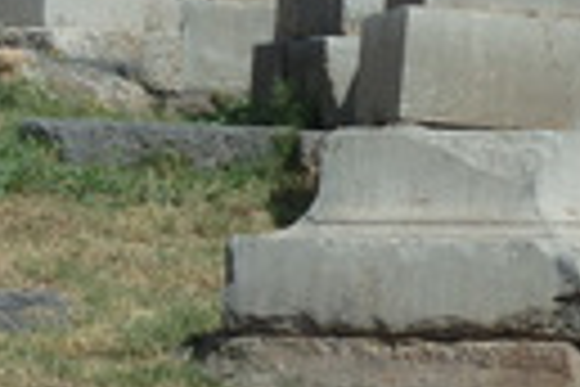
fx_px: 3882
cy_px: -20
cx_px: 319
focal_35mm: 241
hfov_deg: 8.5
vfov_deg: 5.7
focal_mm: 10.7
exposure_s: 1/160
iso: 125
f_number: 14
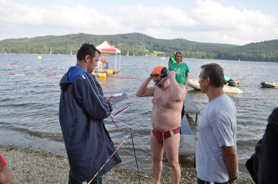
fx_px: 208
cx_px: 139
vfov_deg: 47.7
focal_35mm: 27
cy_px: 92
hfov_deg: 67.5
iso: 200
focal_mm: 18
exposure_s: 1/200
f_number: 7.1
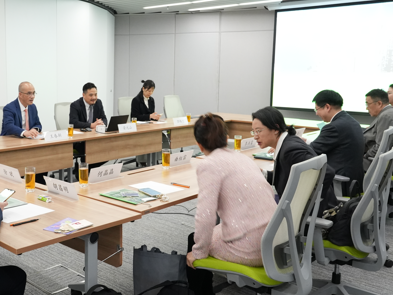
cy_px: 143
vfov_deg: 34.3
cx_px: 117
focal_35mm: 42
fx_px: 477
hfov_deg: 43.9
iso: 4000
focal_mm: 23
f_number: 5.6
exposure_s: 1/60
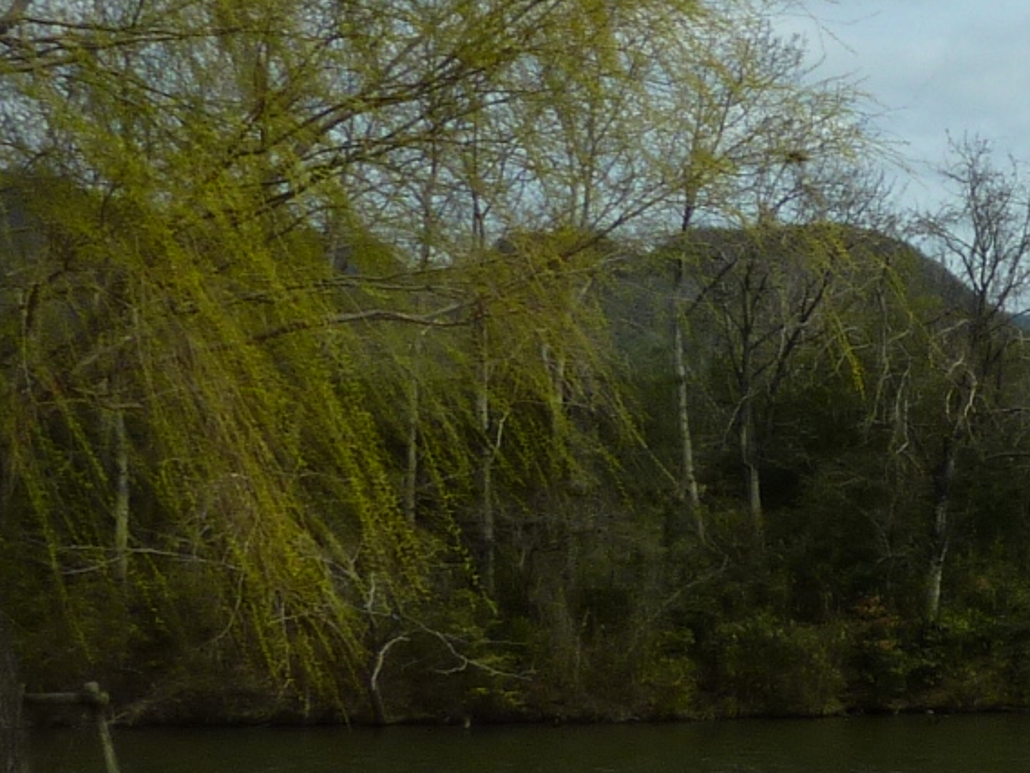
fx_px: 2679
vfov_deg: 16.4
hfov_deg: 17.9
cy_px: 539
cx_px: 1783
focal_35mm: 90
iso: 80
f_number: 5.6
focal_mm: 4.1
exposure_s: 1/500
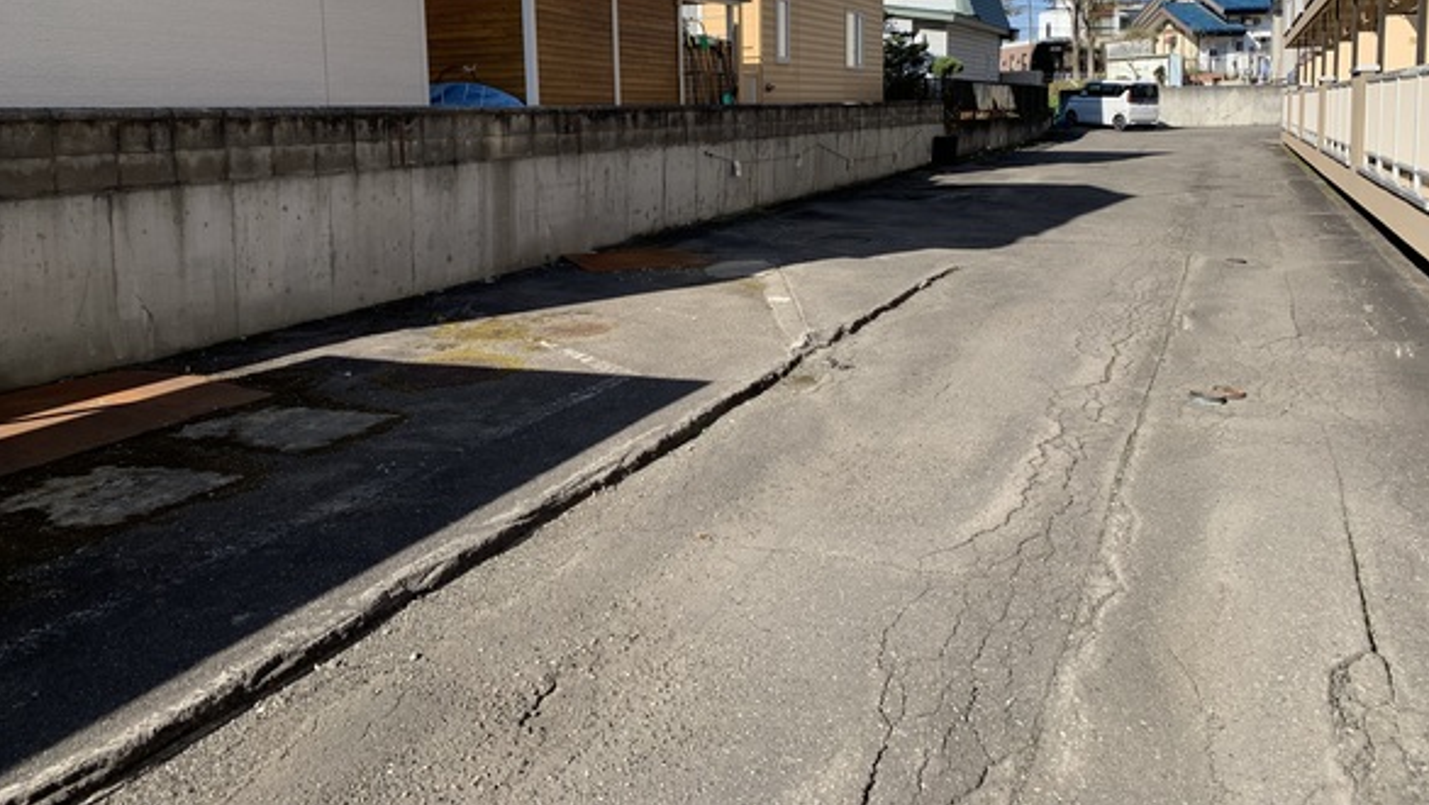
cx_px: 727
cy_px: 261
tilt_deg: -6.5
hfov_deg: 66.0
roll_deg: +0.4
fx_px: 1099
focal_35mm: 29
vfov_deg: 39.7
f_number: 1.8
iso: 25
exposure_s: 1/1490
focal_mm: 4.25
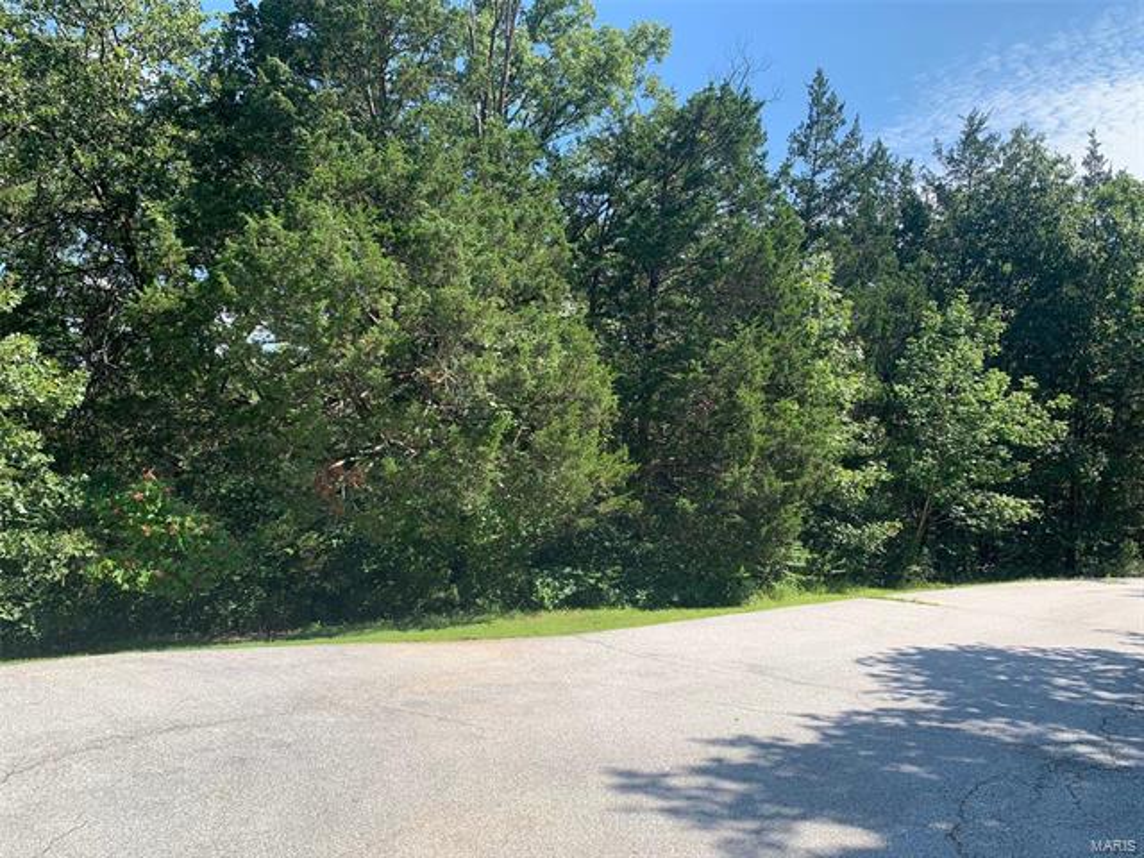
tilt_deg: +1.2
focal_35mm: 26
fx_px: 859
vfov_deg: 53.1
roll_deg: +0.0
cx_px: 572
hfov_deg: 67.3
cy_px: 429
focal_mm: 4.25
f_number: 1.8
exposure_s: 1/1235
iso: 25
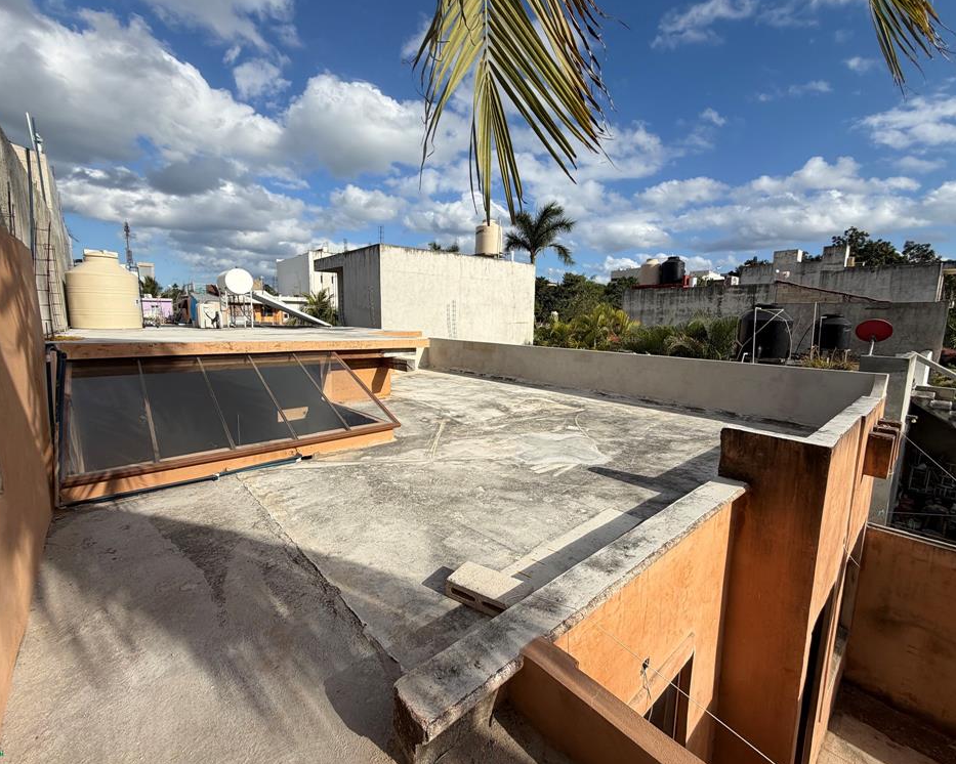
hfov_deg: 96.8
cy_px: 374
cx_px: 483
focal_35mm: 15
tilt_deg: -8.1
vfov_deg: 84.0
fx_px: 424
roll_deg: -0.6
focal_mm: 2.22
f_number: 2.2
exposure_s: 1/1497
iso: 20
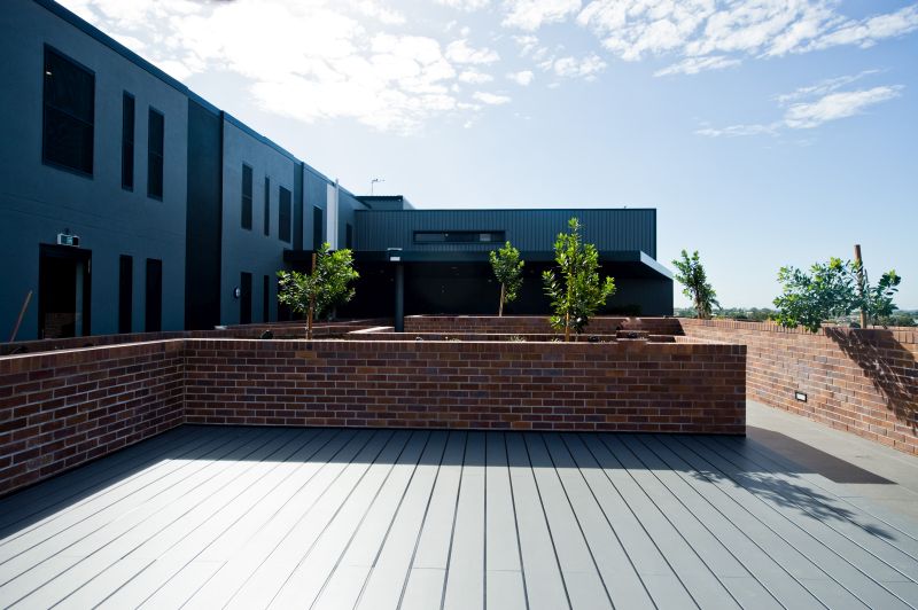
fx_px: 510
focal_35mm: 20
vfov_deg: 61.8
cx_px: 459
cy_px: 305
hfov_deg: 84.0
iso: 500
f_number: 5
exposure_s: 1/2500
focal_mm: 20
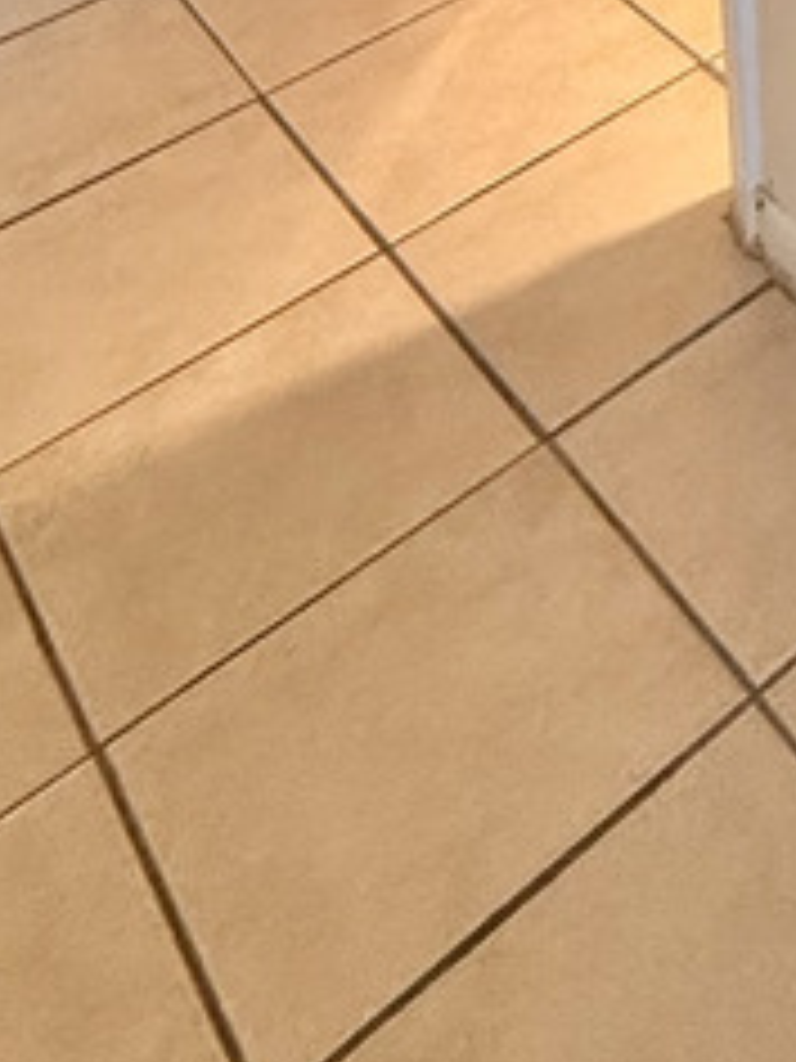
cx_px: 1336
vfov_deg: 18.3
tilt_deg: -4.0
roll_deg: +2.7
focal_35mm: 64
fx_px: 1962
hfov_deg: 18.9
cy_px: -1120
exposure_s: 1/120
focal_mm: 2.22
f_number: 2.2
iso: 160
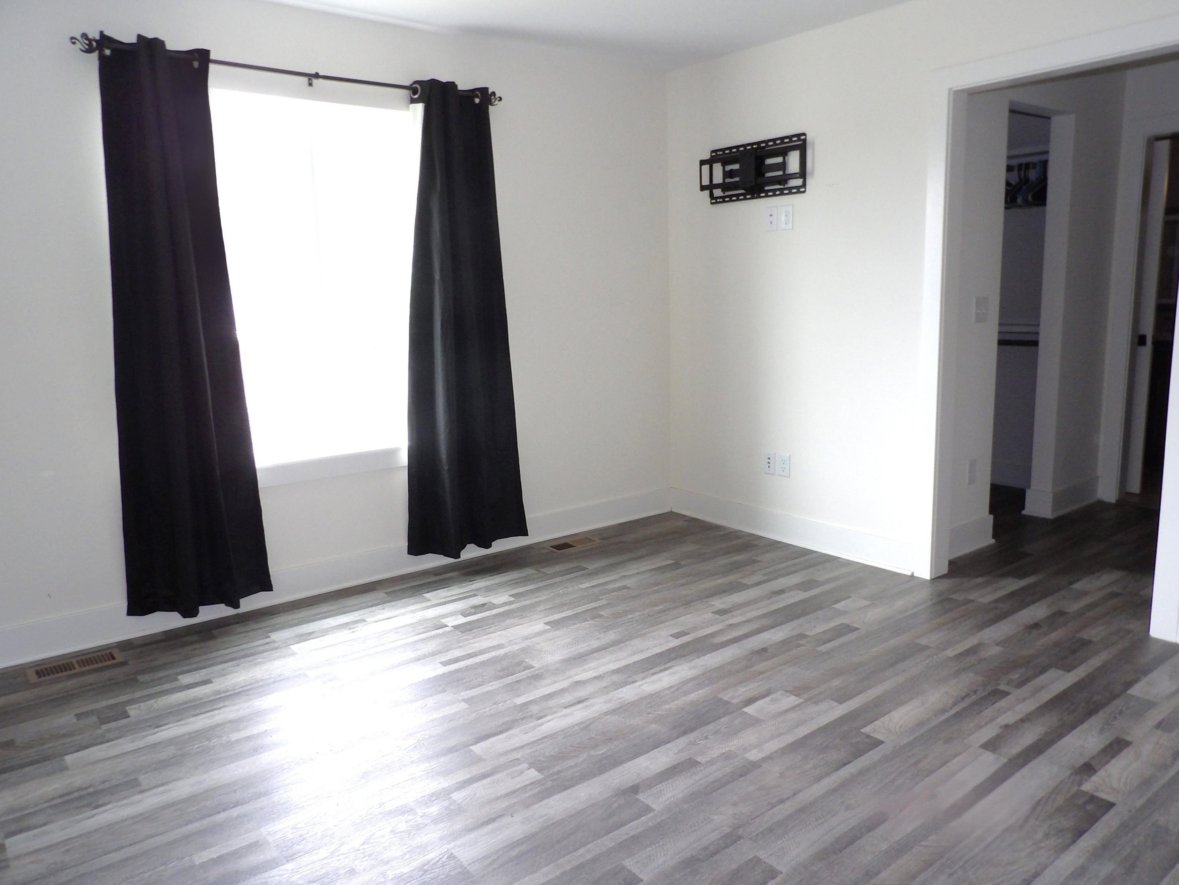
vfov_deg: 54.9
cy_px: 446
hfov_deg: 69.4
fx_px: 852
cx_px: 604
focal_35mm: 25
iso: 171
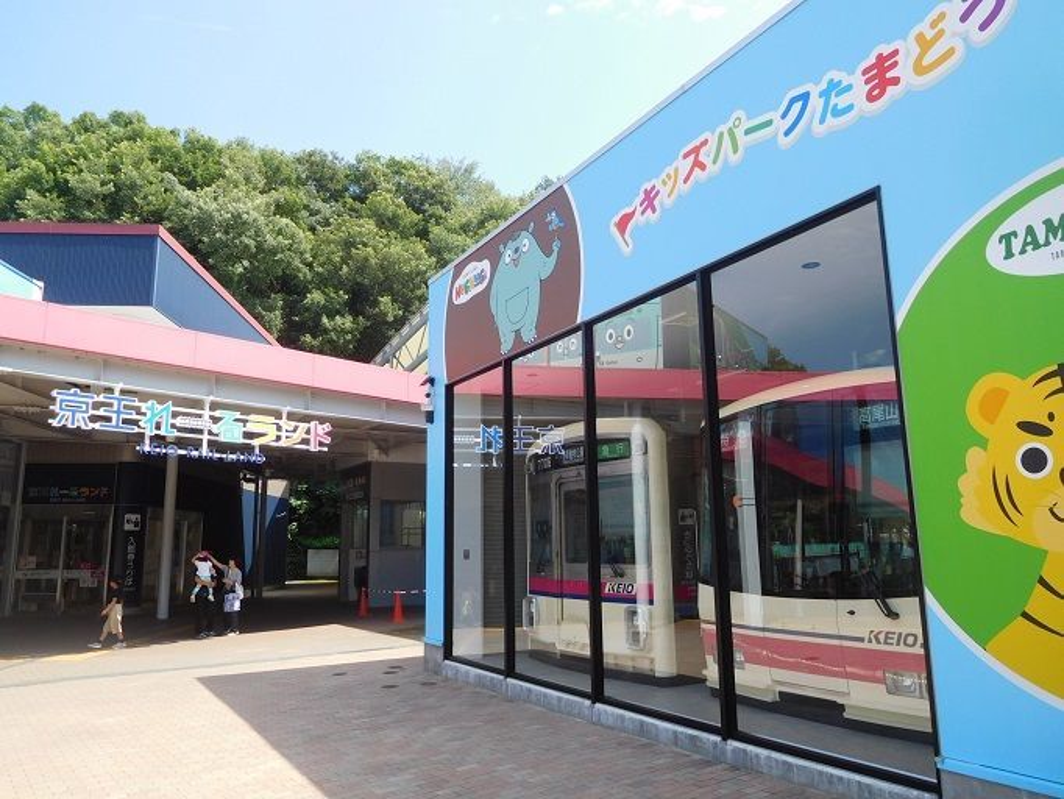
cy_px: 400
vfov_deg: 54.9
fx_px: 769
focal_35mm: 25
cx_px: 532
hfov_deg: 69.4
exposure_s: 1/500
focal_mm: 4.5
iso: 125
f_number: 3.4
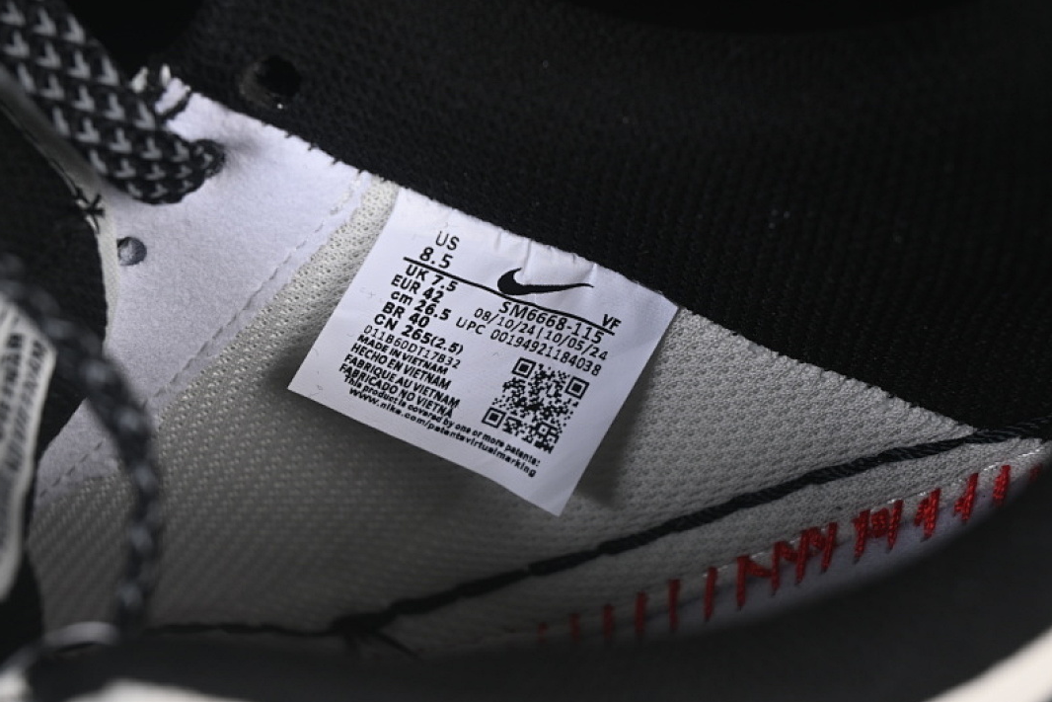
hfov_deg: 26.6
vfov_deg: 18.0
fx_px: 2221
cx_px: 528
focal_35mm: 76
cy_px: 353
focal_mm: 50
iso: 160
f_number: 7.1
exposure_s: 1/80
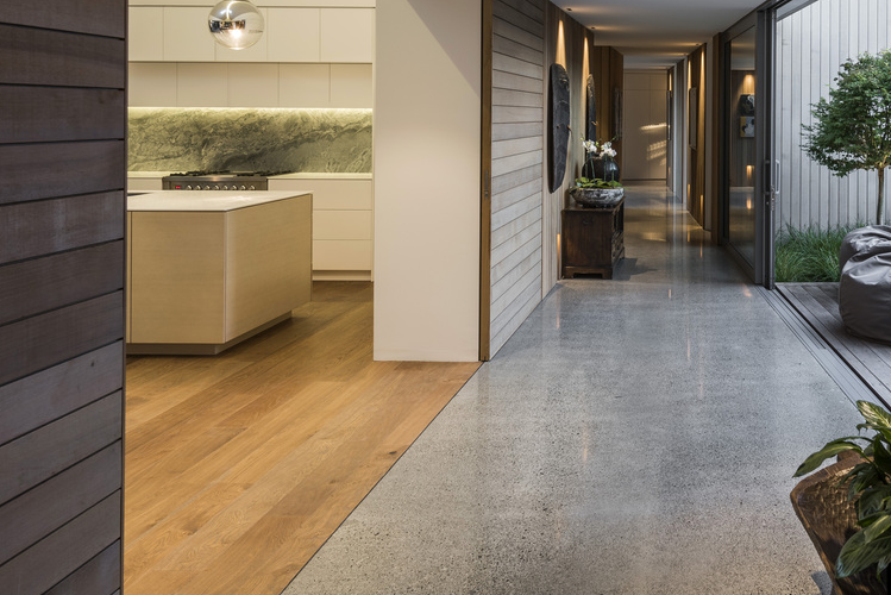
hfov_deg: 50.6
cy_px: 113
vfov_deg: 35.6
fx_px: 891
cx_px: 683
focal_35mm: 36
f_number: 10
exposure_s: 1/1.67
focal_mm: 18
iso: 100
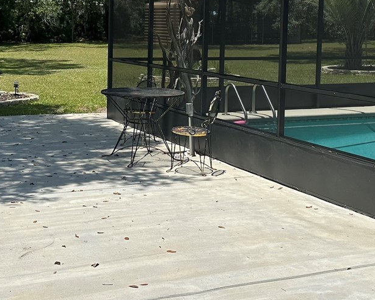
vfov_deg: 24.8
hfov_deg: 30.9
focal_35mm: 61
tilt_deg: -5.8
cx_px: 170
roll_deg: -1.7
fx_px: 677
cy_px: 85
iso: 80
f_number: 1.78
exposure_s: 1/8929
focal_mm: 6.86
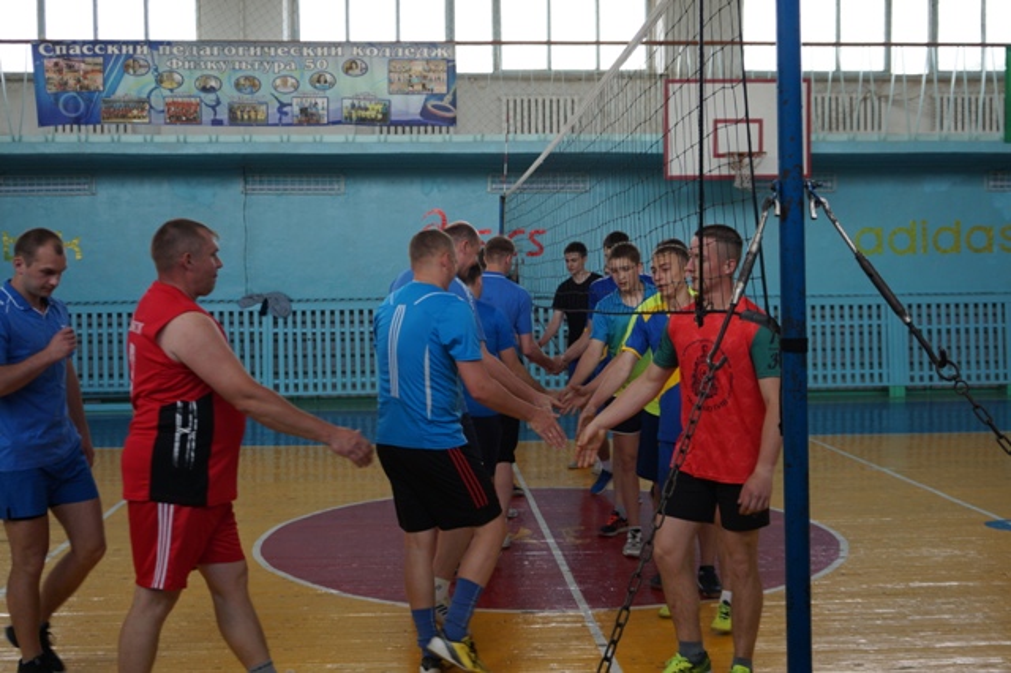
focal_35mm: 42
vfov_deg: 31.9
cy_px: 336
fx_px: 1179
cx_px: 506
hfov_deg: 46.4
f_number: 5
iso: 320
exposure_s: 1/160
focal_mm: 28
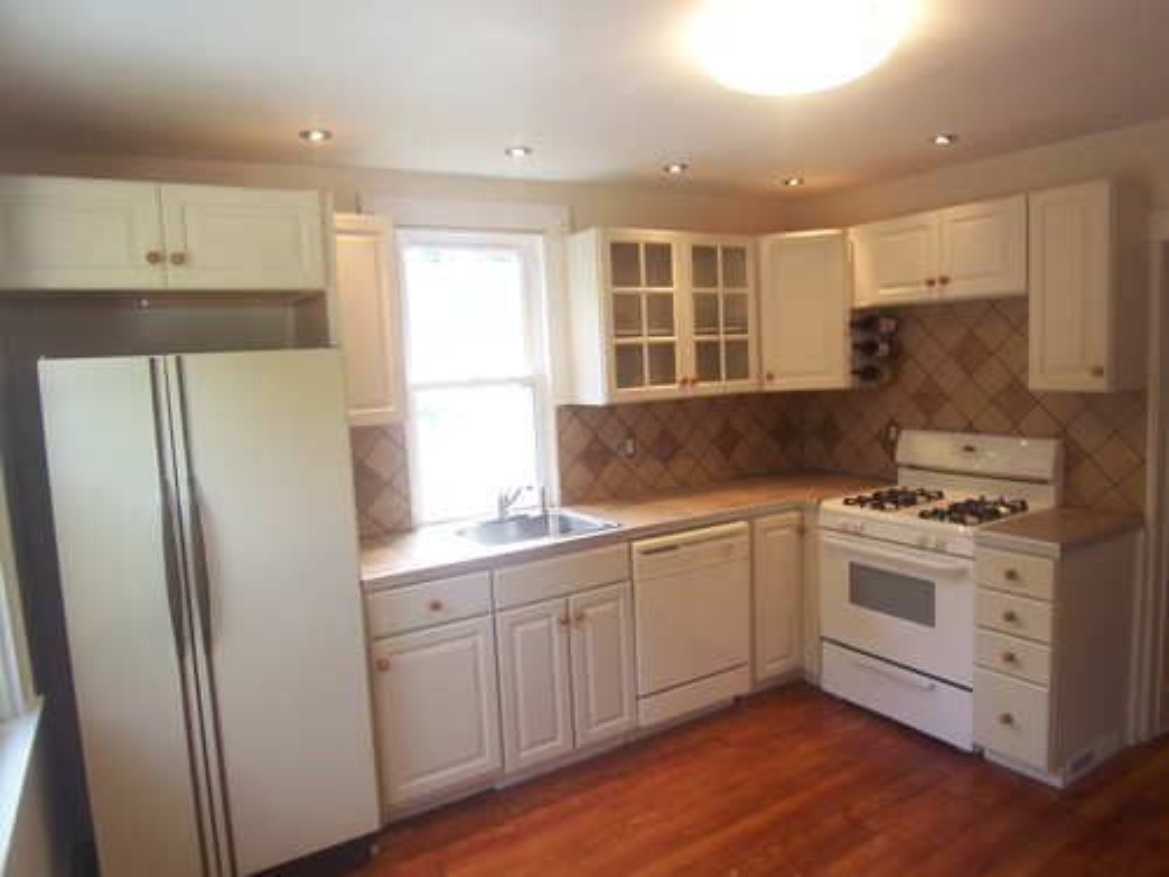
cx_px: 584
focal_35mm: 23
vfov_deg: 58.9
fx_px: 777
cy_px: 438
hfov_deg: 73.9
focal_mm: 3.8
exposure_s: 1/30
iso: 80
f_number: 2.8
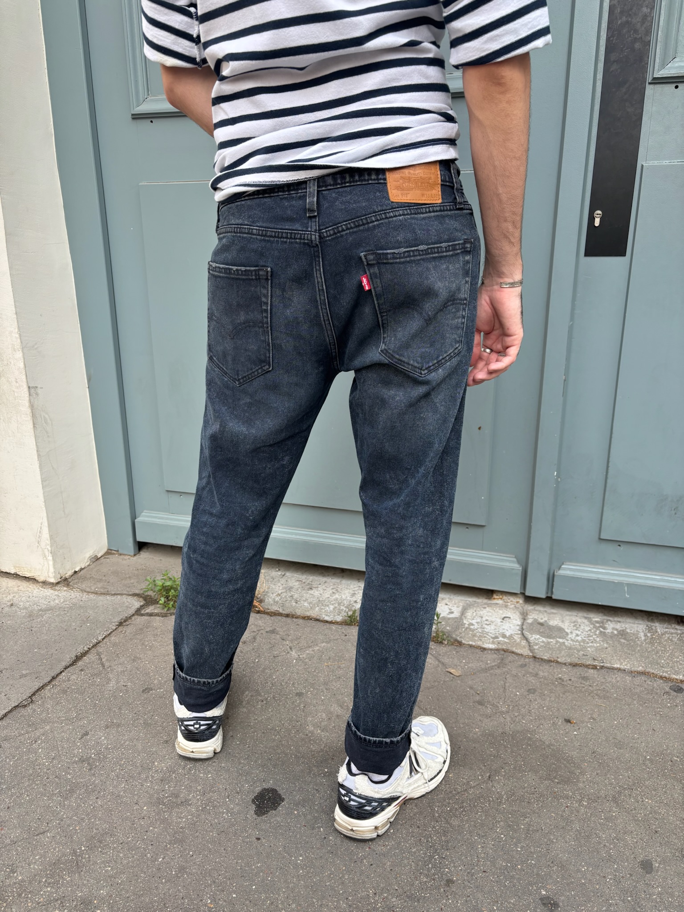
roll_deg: +0.2
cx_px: 342
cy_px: 456
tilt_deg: -16.5
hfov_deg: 53.1
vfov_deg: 67.3
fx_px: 685
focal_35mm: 26
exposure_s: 1/594
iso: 50
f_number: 1.6
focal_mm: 5.96
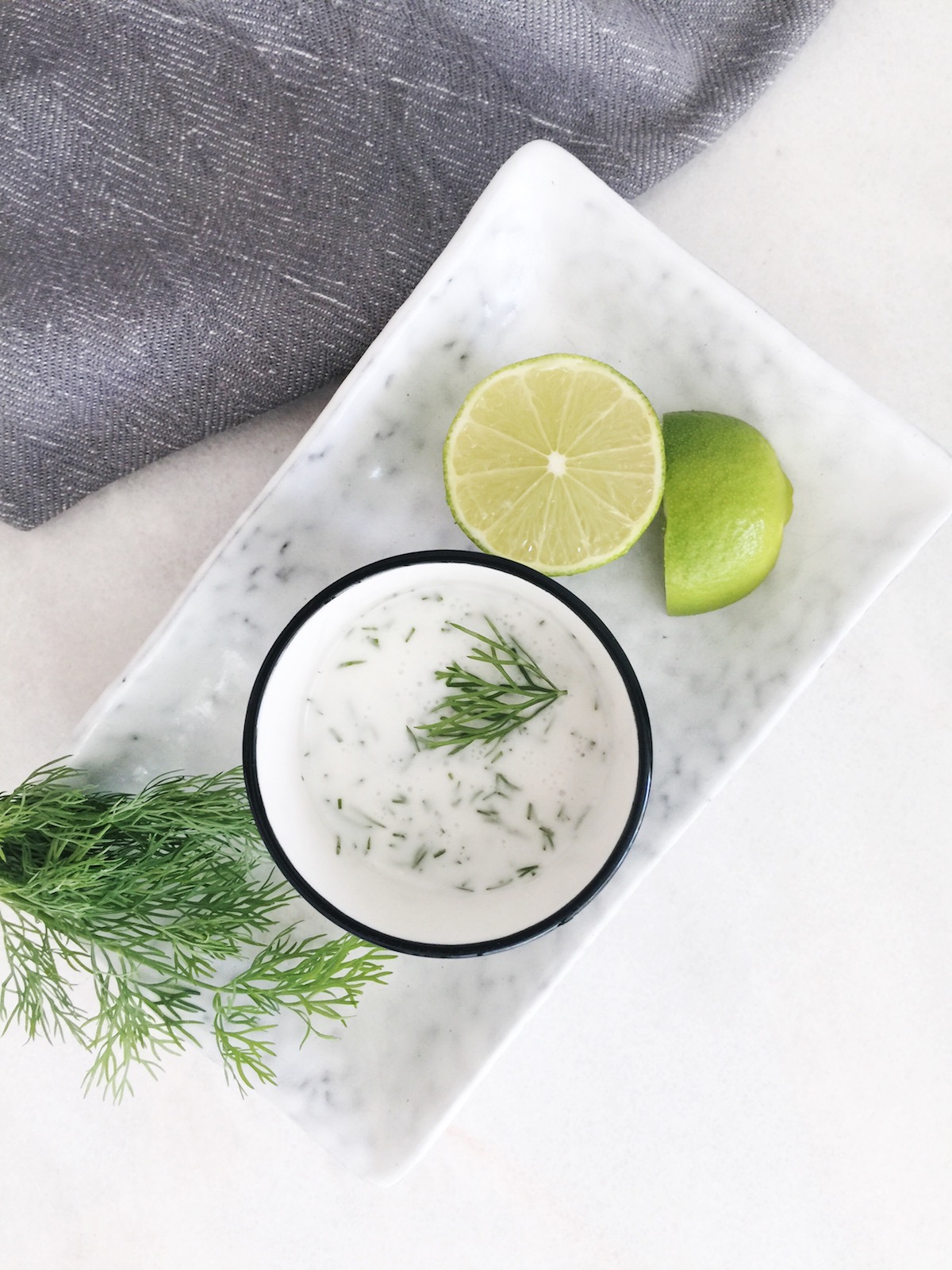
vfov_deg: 61.7
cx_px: 476
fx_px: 1063
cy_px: 635
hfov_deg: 48.2
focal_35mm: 29
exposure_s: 1/30
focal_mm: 4.15
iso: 32
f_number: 2.2
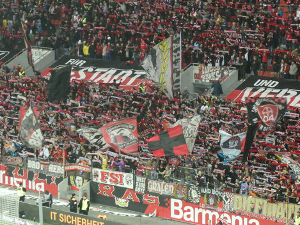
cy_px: 144
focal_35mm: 157
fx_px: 1361
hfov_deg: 12.6
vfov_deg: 9.5
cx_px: 192
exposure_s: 1/80
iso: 1000
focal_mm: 20.6
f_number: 5.1
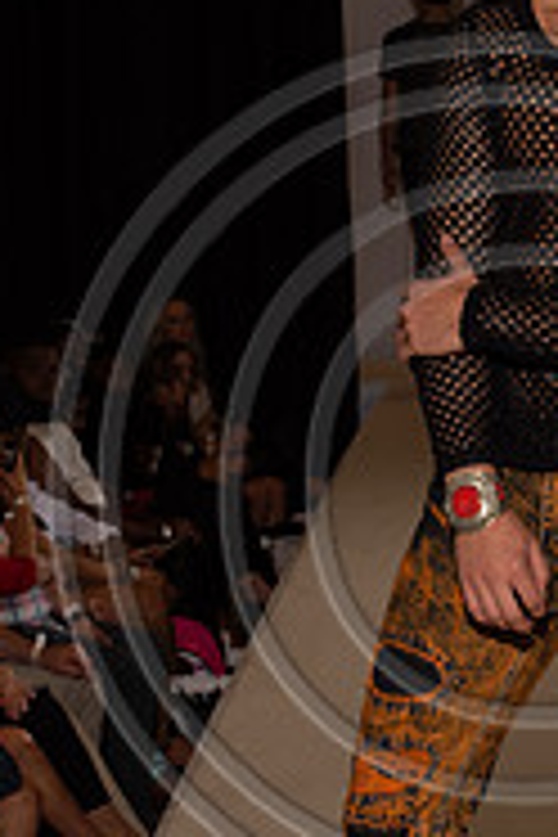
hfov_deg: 8.1
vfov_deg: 12.2
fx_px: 3929
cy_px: 482
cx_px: 506
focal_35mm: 169
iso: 800
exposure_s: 1/250
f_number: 9
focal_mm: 70
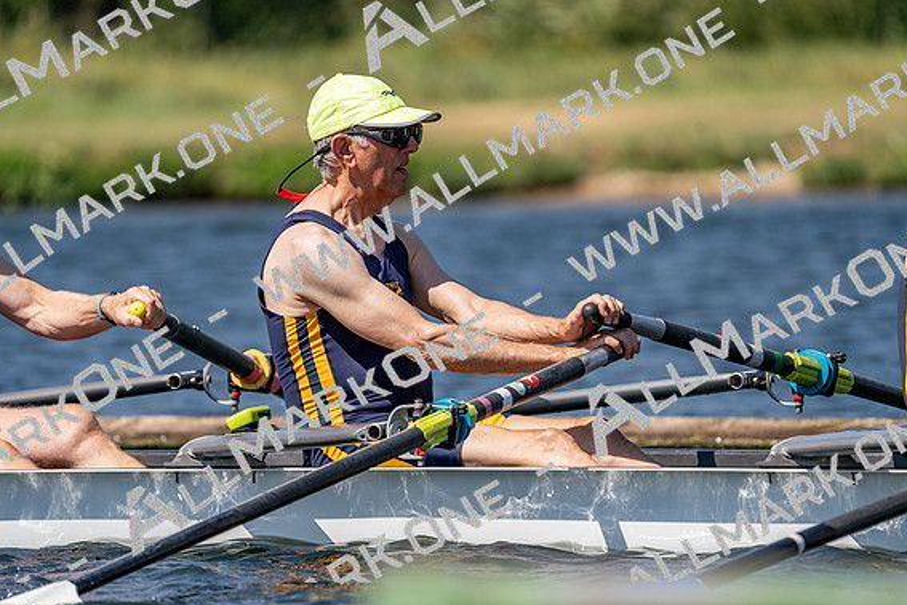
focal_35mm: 432
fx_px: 10883
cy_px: 308
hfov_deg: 4.8
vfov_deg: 3.2
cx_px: 451
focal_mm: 422
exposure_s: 1/2000
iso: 250
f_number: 6.3
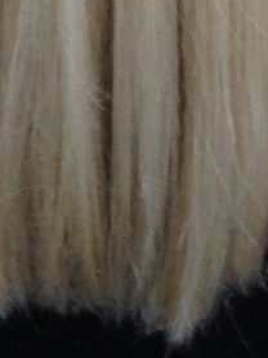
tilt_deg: -14.6
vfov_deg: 7.0
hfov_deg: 6.1
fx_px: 2517
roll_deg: -1.0
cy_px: -839
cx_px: 134
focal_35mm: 244
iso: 50
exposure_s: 1/20
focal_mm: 4.12
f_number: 2.4
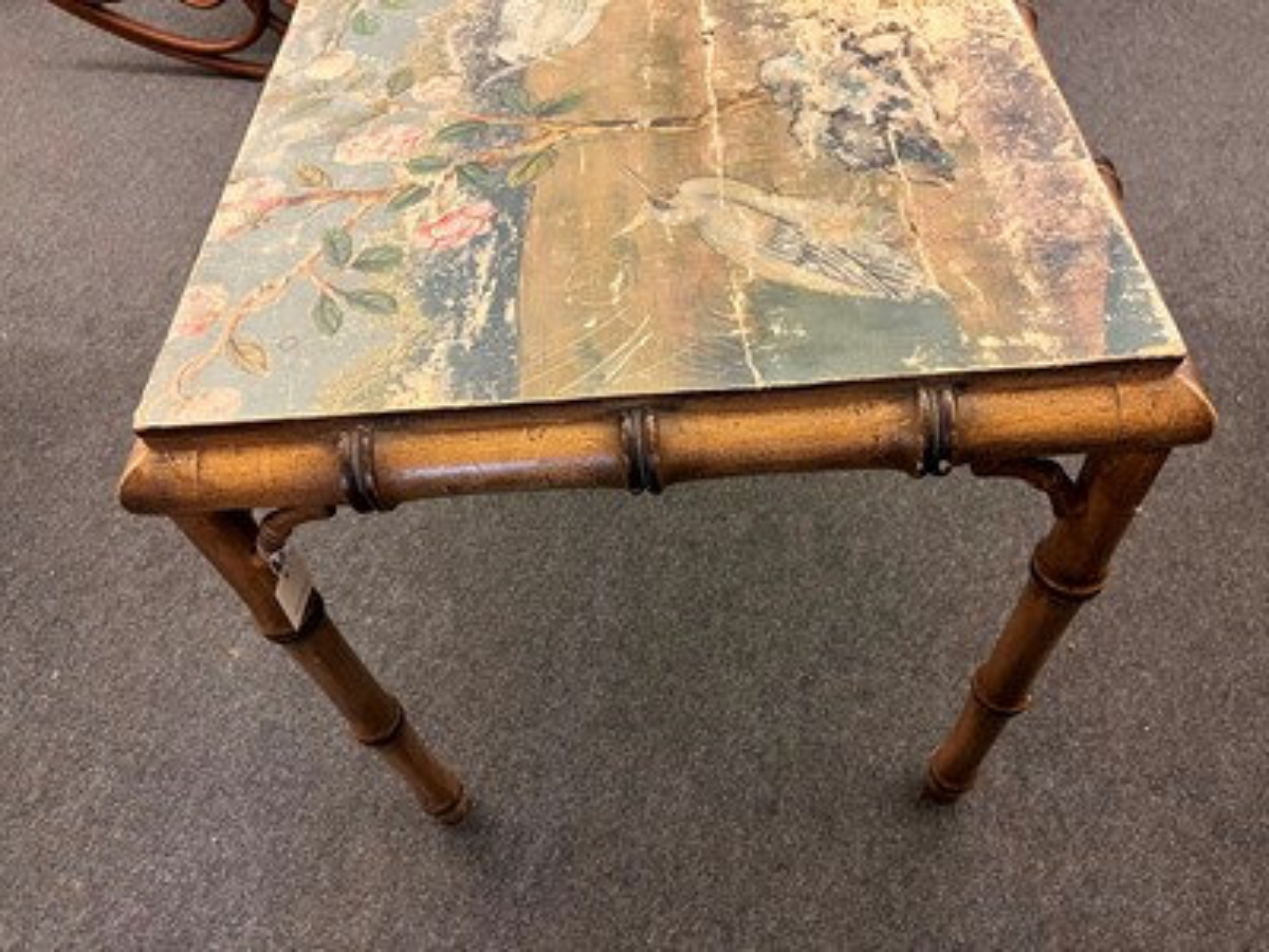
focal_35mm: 26
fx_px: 953
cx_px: 634
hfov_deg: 67.3
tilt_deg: -52.8
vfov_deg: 53.1
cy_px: 476
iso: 320
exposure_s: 1/50
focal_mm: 5.1
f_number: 1.6
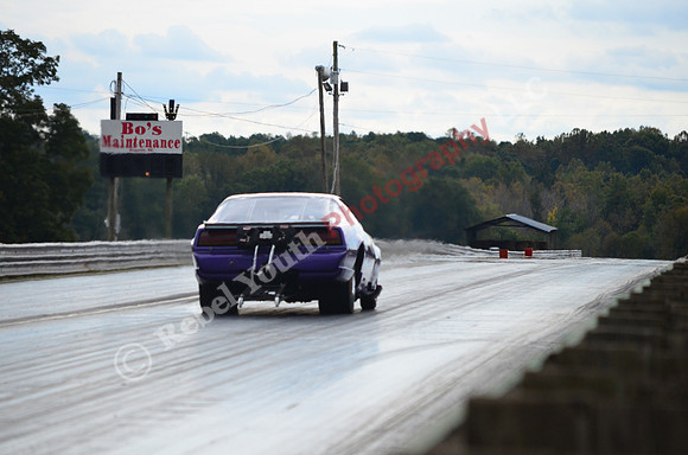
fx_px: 4720
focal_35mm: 248
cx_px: 344
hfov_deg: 8.3
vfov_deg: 5.5
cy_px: 228
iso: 1000
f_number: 7.1
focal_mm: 165
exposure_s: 1/2500
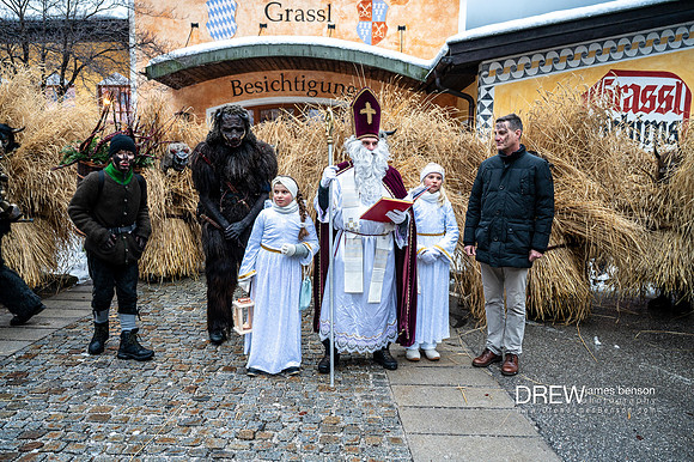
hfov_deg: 67.4
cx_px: 347
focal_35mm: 27
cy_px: 231
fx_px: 520
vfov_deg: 47.9
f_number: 2.8
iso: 560
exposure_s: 1/125
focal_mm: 27
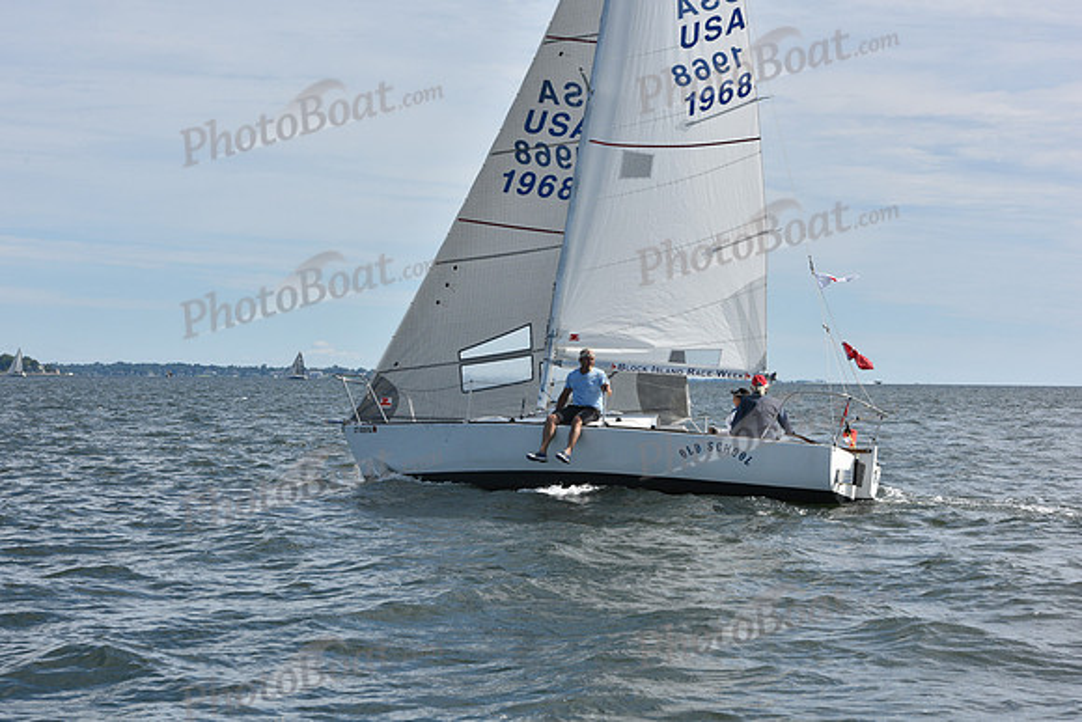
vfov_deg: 15.9
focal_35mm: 86
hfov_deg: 23.6
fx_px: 2585
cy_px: 361
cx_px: 541
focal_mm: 86
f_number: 10
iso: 320
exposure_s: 1/1000
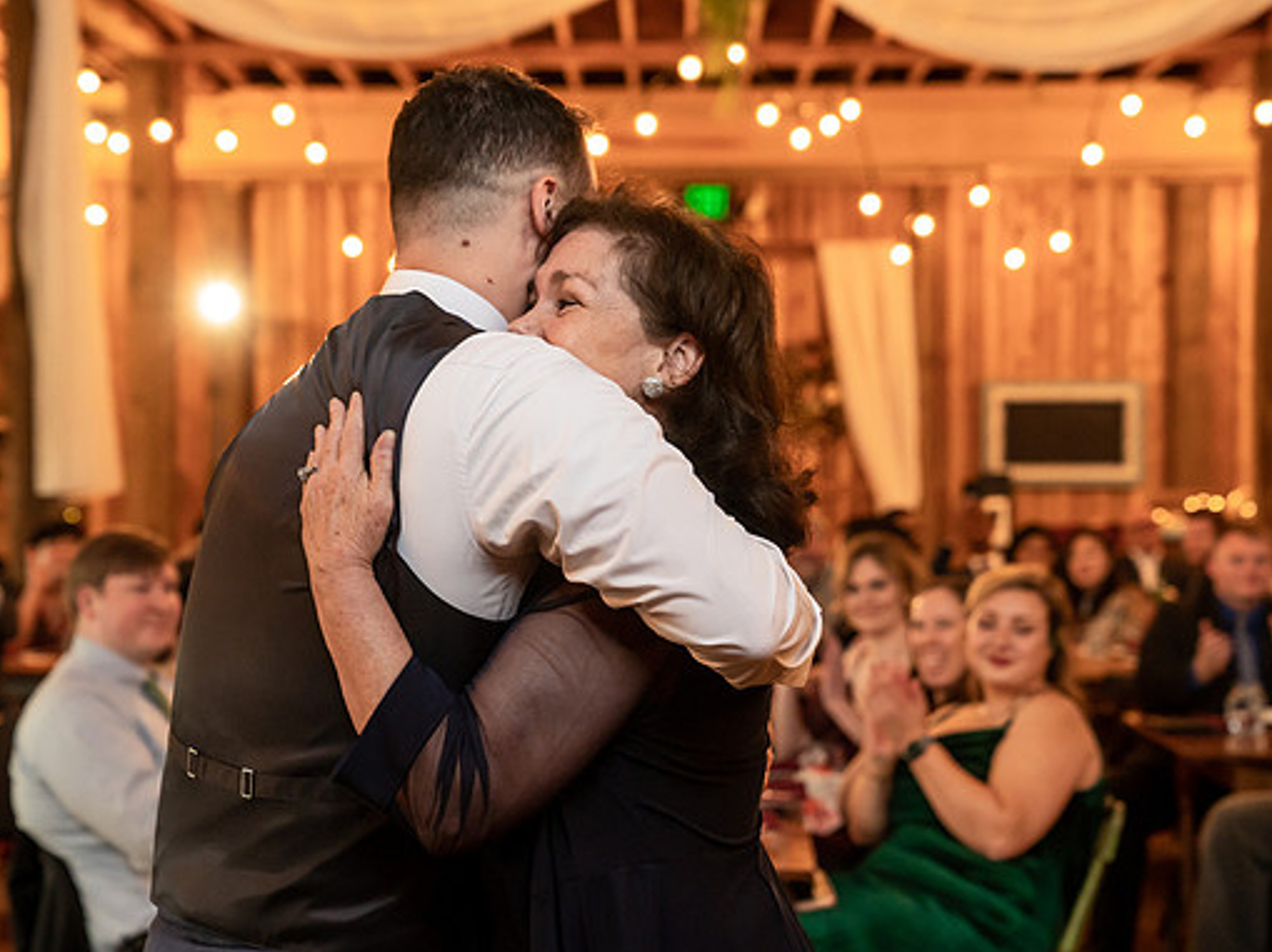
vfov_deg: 18.6
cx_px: 627
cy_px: 478
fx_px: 2901
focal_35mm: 79
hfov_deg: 24.7
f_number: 4
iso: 2000
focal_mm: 68
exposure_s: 1/100
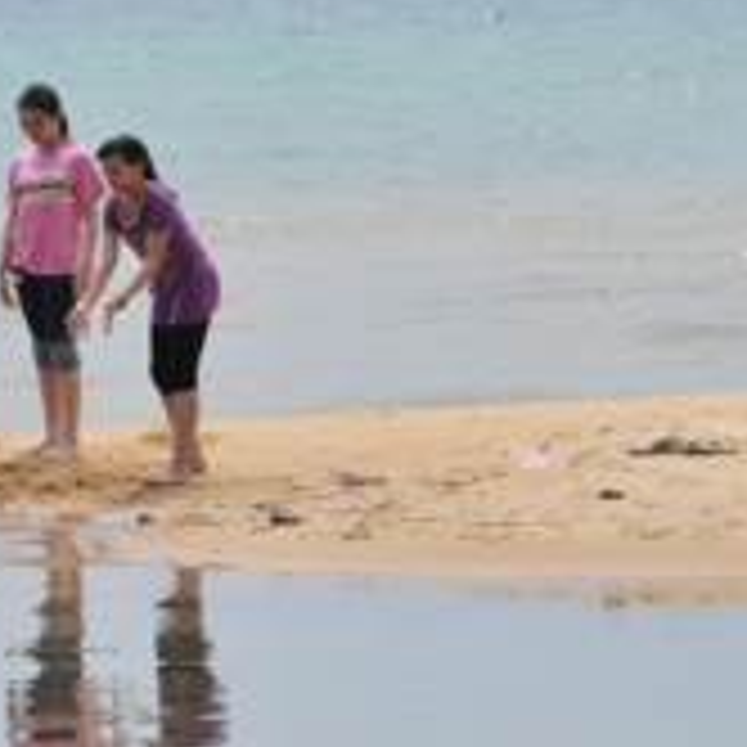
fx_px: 16870
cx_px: -207
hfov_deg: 2.5
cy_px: 313
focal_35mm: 691
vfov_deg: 2.5
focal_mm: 200
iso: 200
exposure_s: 1/500
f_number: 11
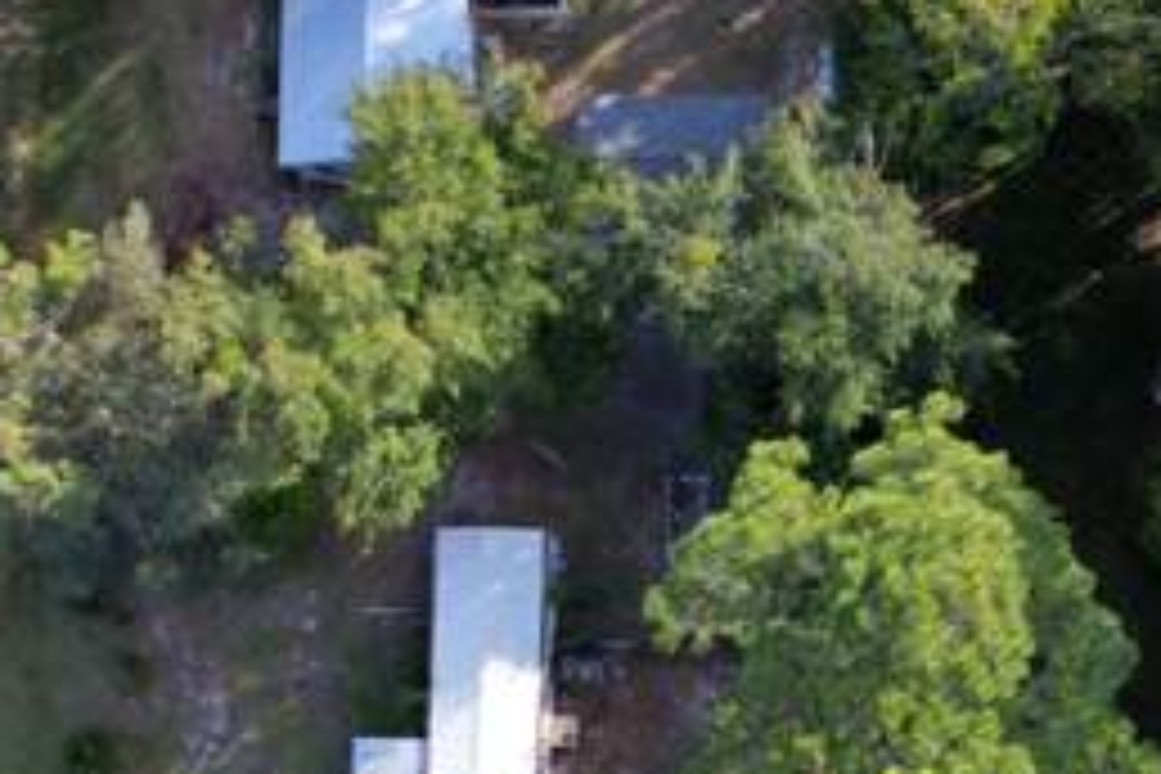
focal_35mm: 41
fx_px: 1322
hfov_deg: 46.6
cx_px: 783
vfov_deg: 31.7
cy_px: 626
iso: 100
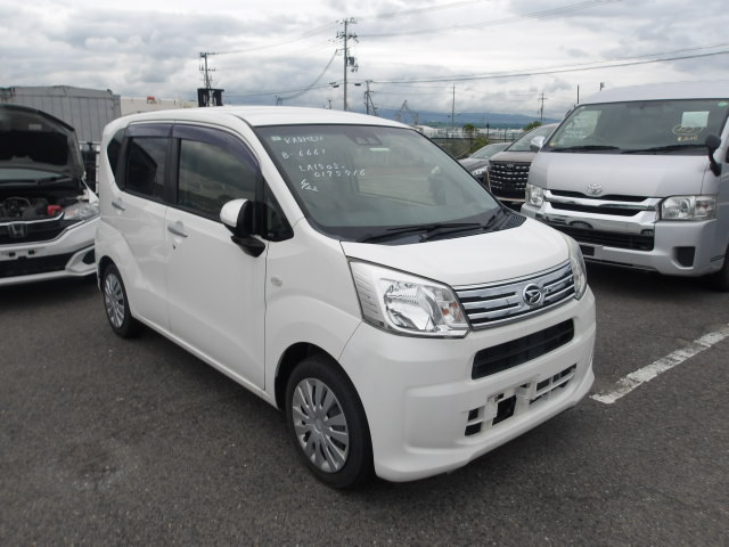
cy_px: 274
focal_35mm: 27
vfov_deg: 51.4
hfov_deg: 65.3
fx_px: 569
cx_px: 364
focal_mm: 4.9
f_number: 10.4
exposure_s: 1/109
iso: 100
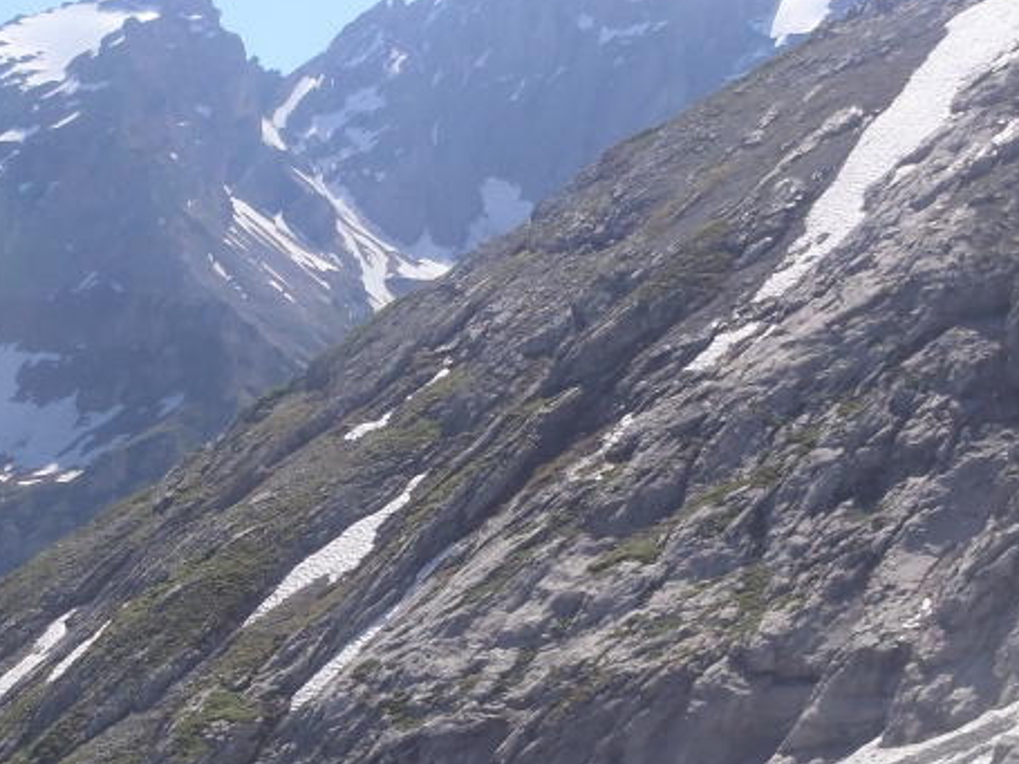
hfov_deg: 28.8
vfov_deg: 22.2
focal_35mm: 66
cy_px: 509
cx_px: 219
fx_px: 1942
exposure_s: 1/500
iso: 80
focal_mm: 5
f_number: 4.5
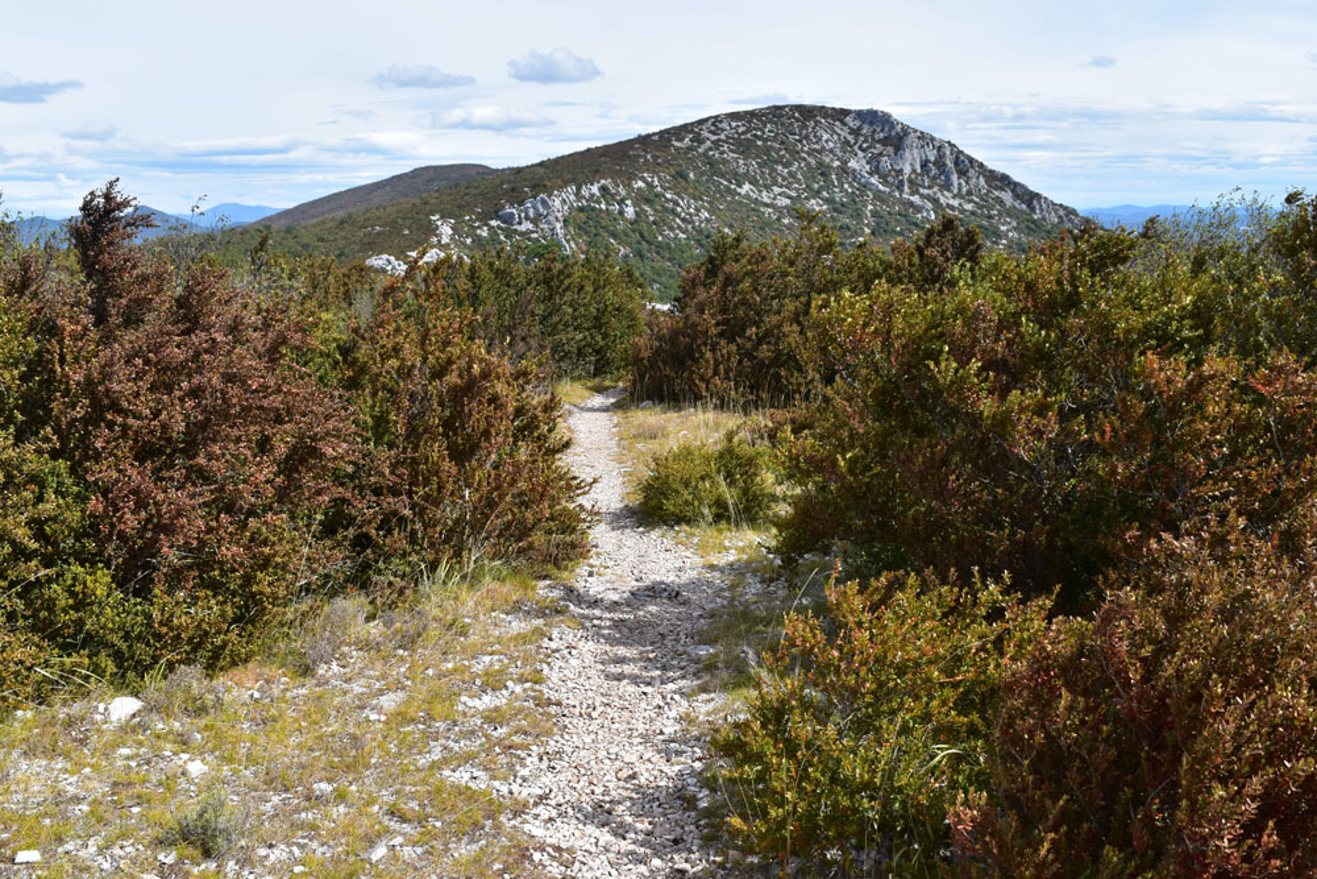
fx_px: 1098
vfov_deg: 43.6
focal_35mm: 30
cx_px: 658
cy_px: 440
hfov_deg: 61.9
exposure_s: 1/400
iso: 400
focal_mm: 20
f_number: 13
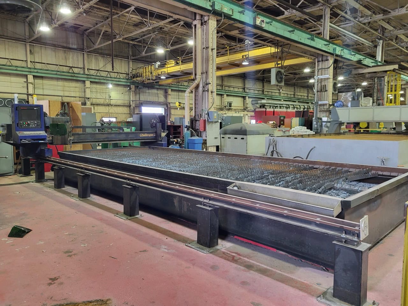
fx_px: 306
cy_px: 153
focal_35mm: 26
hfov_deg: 67.3
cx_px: 204
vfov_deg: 53.1
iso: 200
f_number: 1.8
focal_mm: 5.4
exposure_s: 1/60
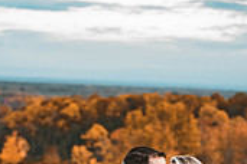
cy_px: 247
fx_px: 933
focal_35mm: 136
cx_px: 77
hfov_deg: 15.0
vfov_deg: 9.8
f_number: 2
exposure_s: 1/320
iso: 1000
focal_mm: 40
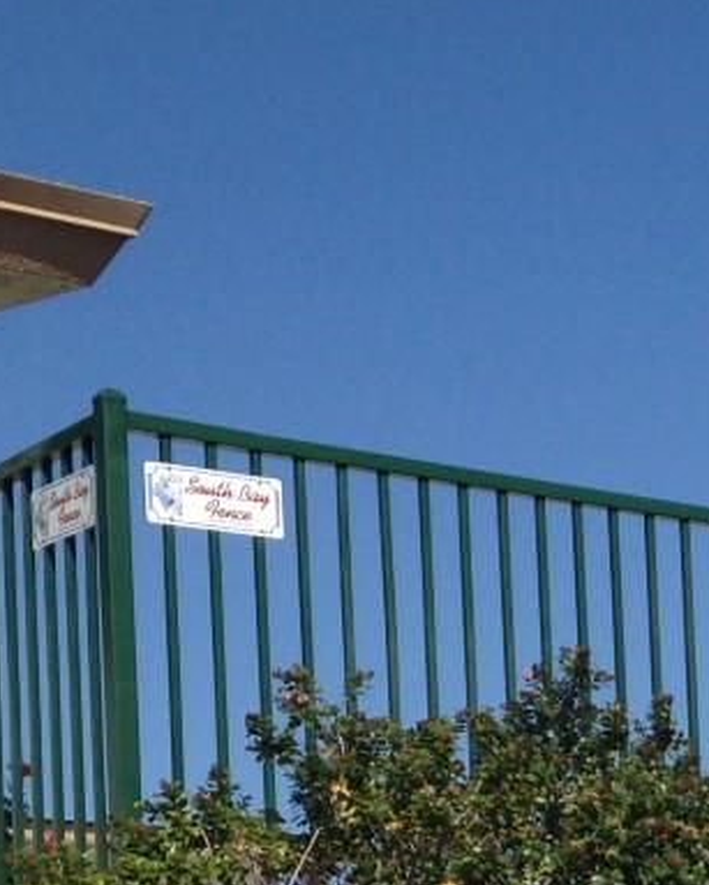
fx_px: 3170
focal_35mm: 121
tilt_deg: +1.1
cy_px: 1116
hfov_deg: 12.1
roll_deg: +3.0
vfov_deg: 15.2
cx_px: 1132
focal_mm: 4.12
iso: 50
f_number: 2.4
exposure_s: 1/1808
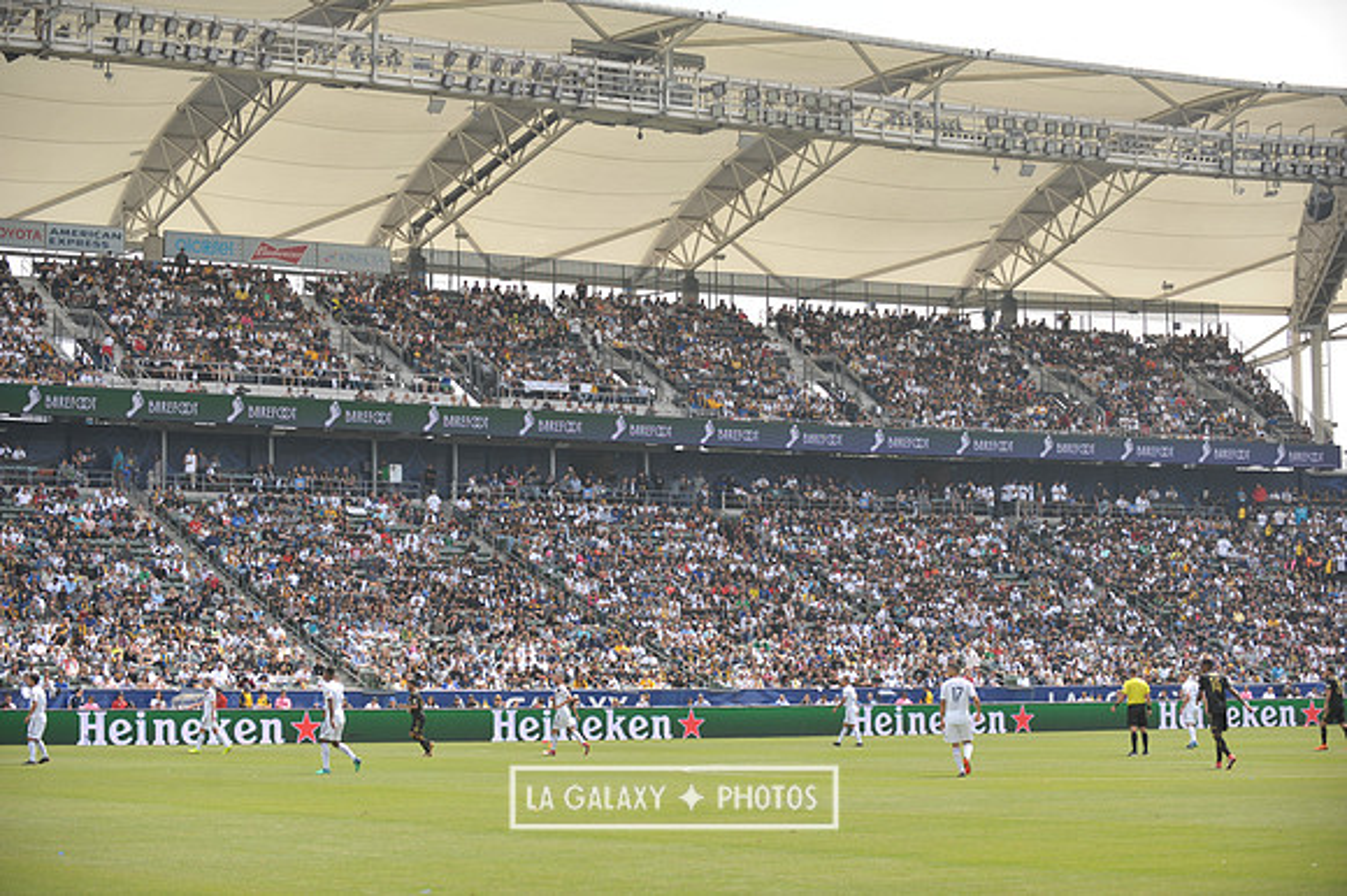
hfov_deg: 25.4
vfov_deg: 17.0
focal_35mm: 80
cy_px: 448
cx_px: 674
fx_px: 2992
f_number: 3.5
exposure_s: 1/2500
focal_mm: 80
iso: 320
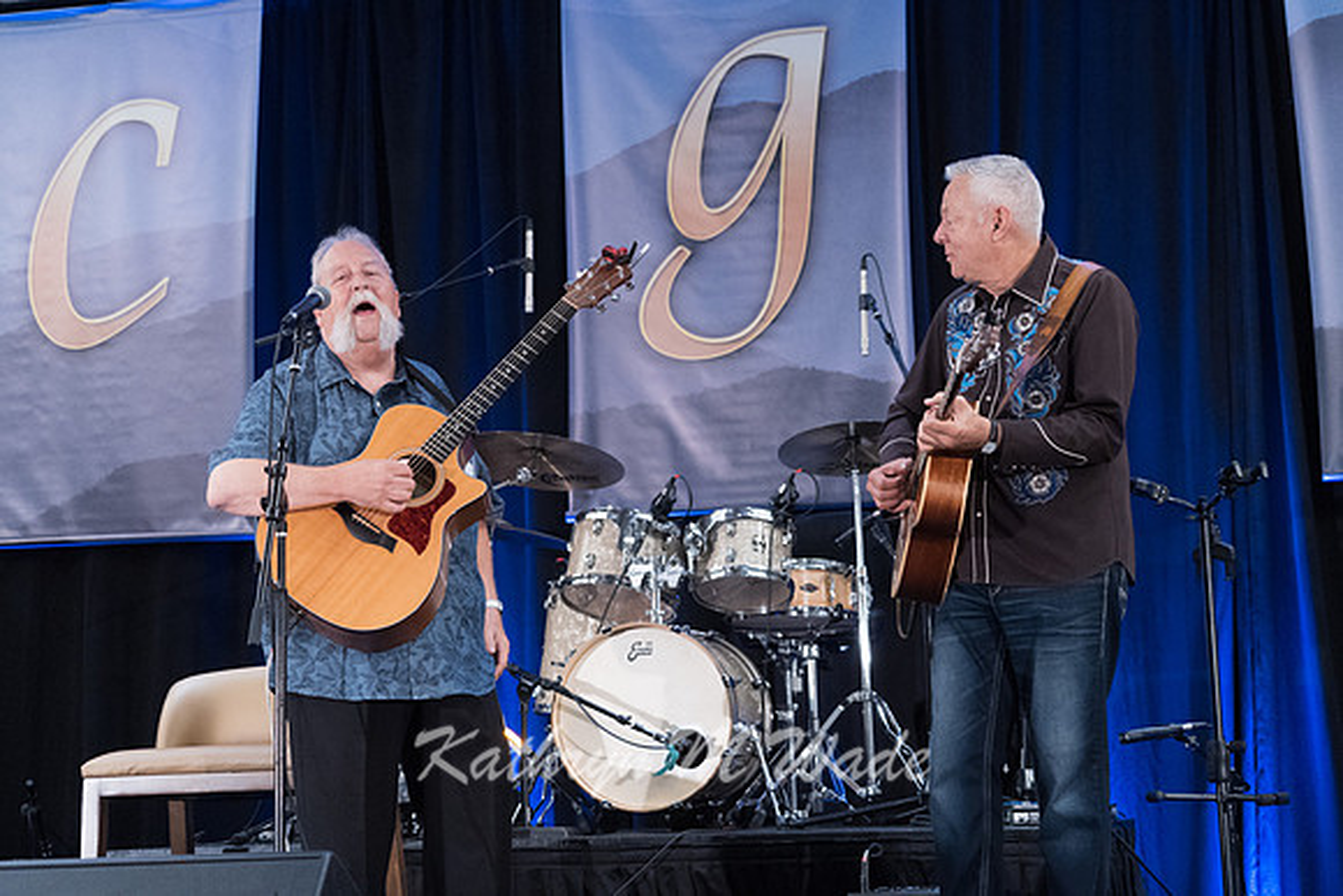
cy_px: 448
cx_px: 672
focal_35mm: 67
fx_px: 2500
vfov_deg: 20.3
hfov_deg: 30.1
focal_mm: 67
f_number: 5
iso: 10000
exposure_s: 1/250
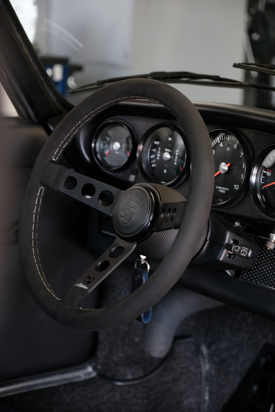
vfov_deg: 24.5
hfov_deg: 16.5
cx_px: 138
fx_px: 950
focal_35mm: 83
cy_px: 206
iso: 640
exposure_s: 1/80
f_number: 2.8
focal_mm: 55
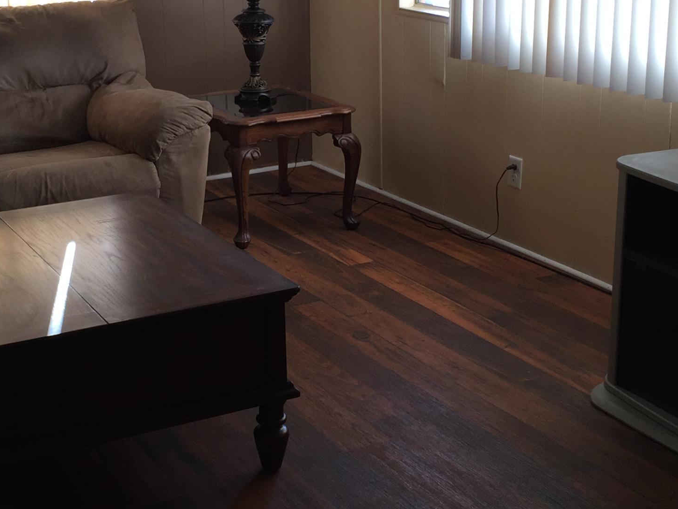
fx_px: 1175
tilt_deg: -13.8
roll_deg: +1.5
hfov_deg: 32.0
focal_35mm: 60
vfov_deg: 24.3
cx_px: 255
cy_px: 178
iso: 40
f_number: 2.2
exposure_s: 1/120
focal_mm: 4.15
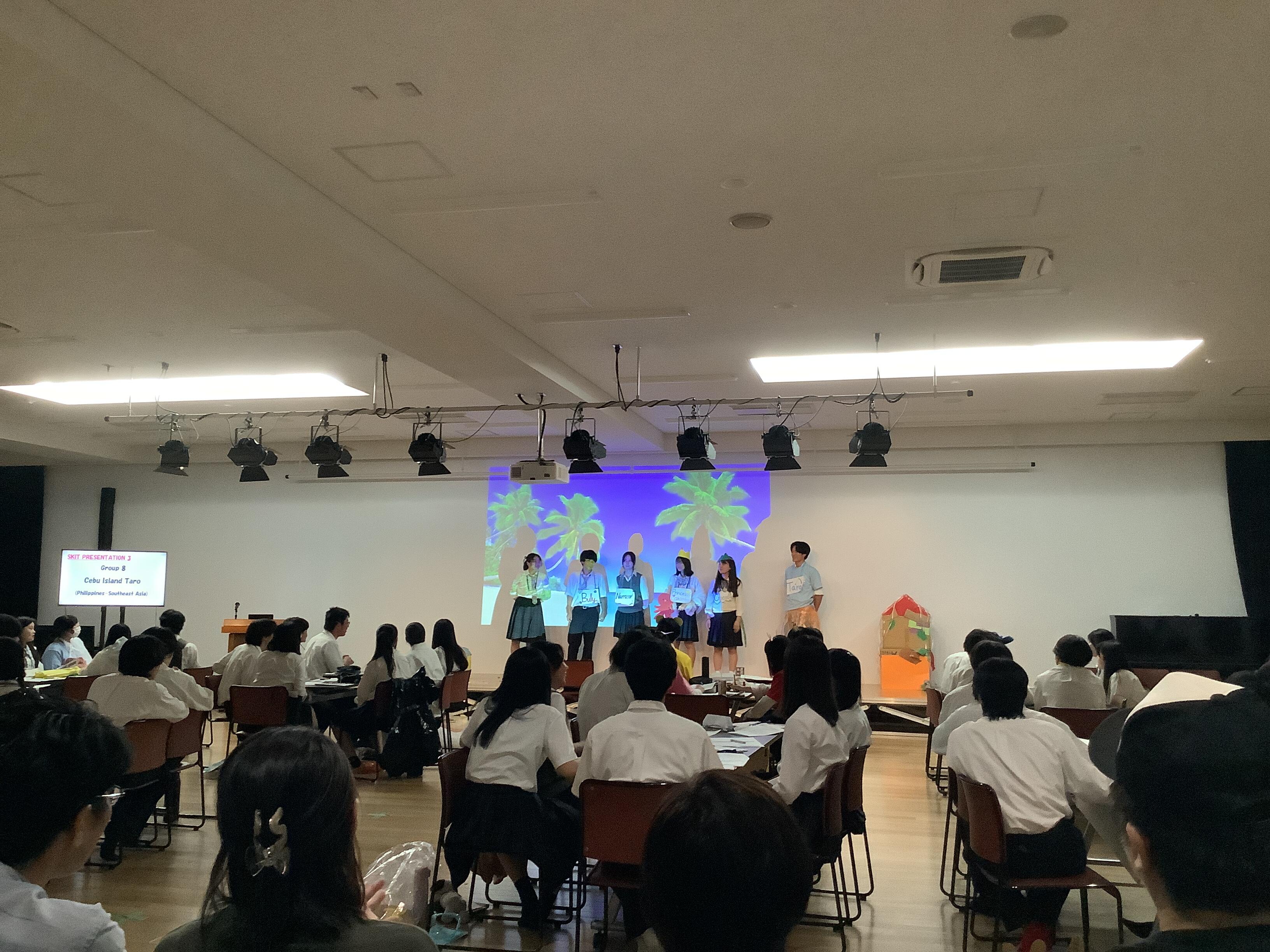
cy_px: 476
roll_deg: -0.6
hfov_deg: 58.4
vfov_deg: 45.4
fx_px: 1137
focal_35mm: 31
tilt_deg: +6.9
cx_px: 635
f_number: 2.4
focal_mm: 3.3
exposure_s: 1/33
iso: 400
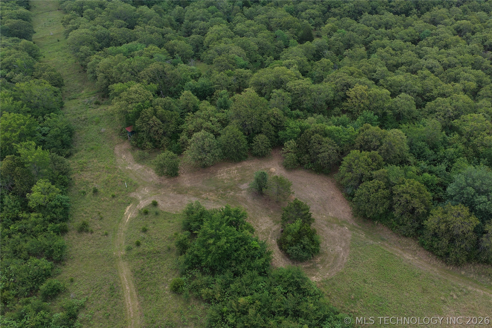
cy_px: 164
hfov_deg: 65.5
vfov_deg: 46.4
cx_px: 246
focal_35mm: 28
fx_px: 383
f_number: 2.8
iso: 100
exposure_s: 1/500
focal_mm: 14.45
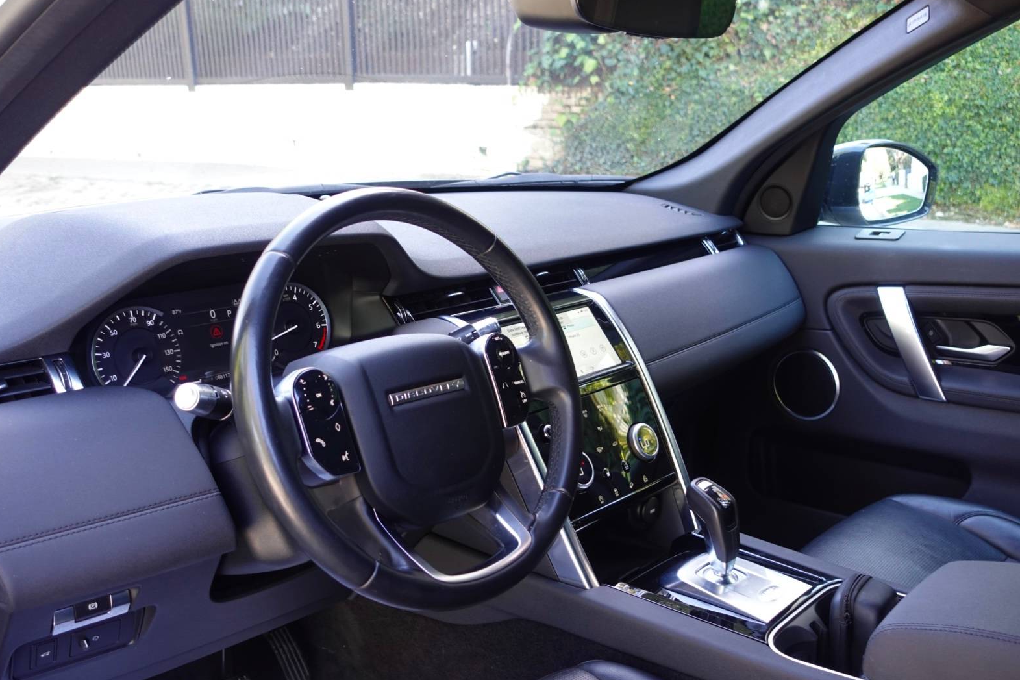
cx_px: 517
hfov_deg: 54.4
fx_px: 991
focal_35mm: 35
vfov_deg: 37.8
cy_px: 346
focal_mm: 13.24
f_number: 2.8
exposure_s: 1/50
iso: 400
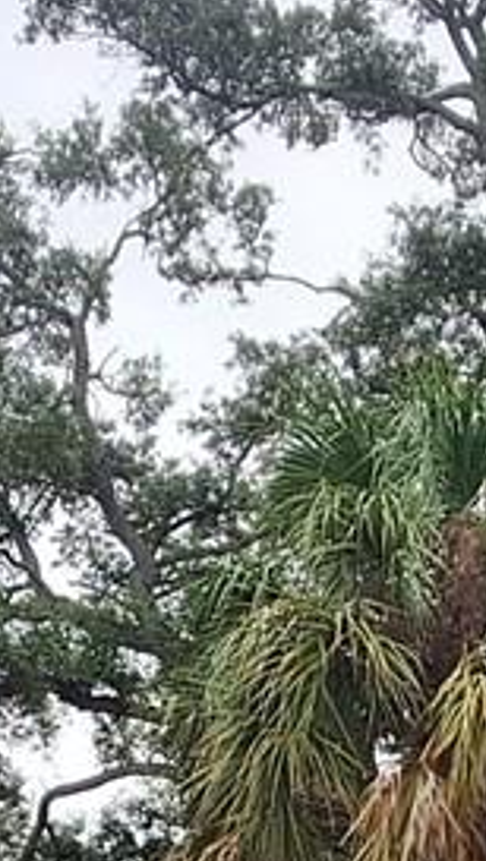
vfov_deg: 23.6
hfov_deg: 14.6
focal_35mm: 83
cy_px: 1009
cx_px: 240
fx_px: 1897
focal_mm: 1.74
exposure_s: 1/1689
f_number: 2.2
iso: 40
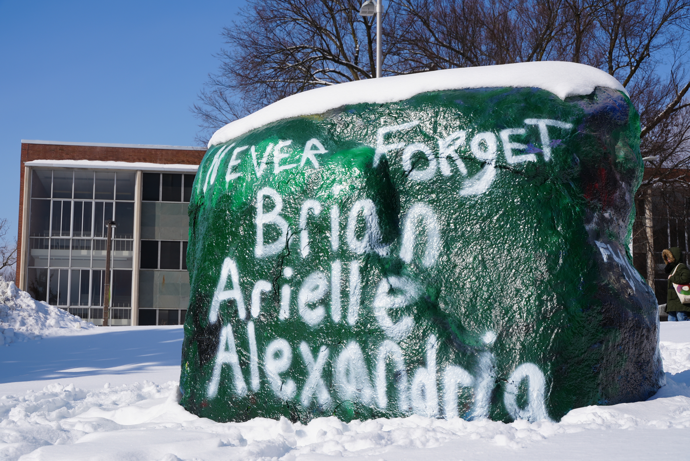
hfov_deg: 36.9
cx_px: 345
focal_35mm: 54
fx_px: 1036
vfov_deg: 25.1
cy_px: 230
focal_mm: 54
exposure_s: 1/320
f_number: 10
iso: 80
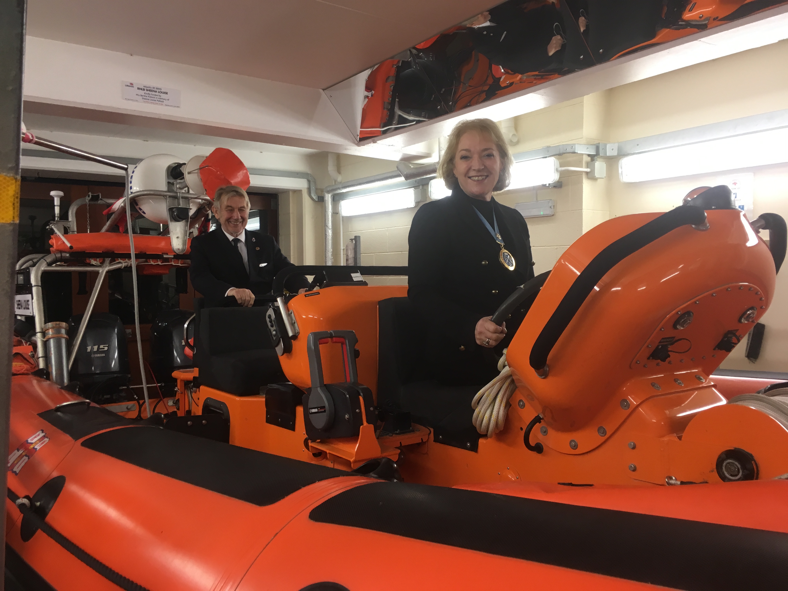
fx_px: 660
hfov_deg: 61.7
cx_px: 394
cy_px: 296
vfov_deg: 48.2
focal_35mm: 29
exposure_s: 1/33
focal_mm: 4.15
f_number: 2.2
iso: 32
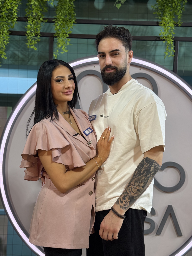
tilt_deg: -0.1
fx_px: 355
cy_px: 128
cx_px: 96
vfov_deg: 39.7
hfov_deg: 30.3
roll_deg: -1.8
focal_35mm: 48
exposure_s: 1/50
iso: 160
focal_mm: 6.76
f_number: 1.78
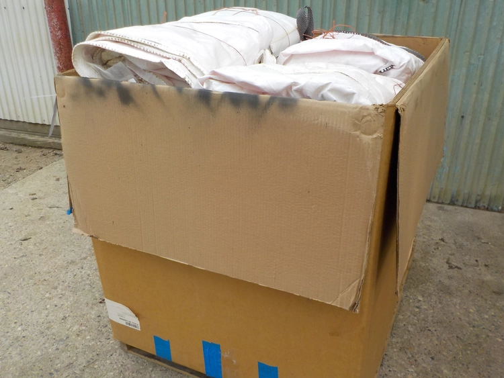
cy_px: 189
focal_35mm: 30
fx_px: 437
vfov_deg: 46.8
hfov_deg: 59.9
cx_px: 252
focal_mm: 4.1
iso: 125
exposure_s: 1/400
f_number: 3.3
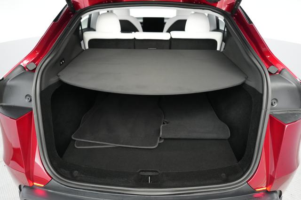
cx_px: 150
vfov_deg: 51.2
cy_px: 100
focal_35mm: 25
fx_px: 209
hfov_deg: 71.5
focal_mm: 25
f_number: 2.8
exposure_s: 1/160
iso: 6400
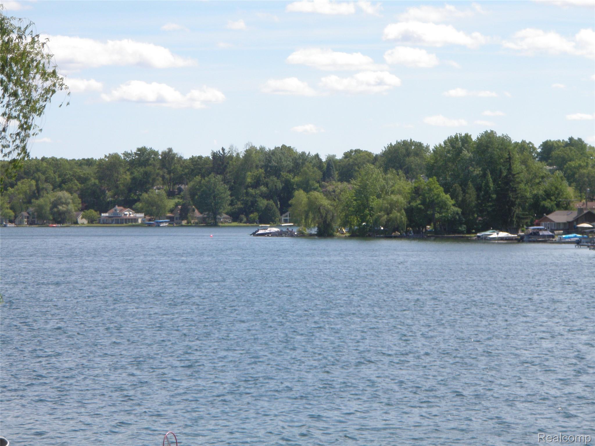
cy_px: 223
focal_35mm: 114
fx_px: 1959
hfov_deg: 17.3
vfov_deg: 13.0
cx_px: 298
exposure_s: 1/640
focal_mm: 20.1
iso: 80
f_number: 5
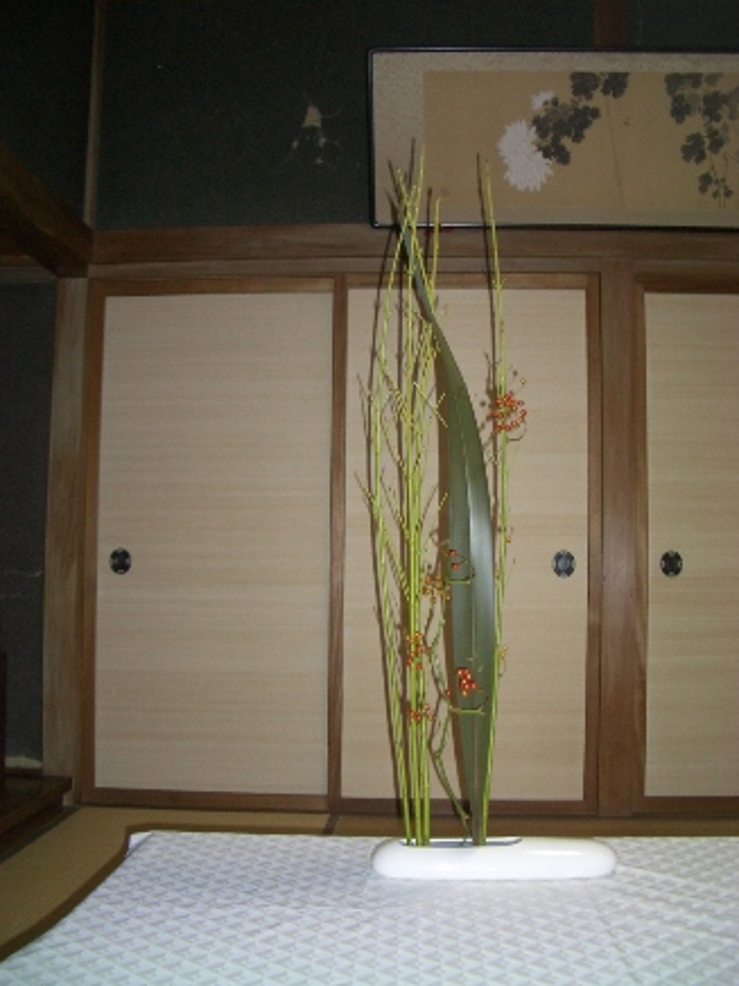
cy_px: 493
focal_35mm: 36
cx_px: 375
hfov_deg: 39.7
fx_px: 1025
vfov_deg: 51.4
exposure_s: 1/60
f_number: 2.6
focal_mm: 5.8
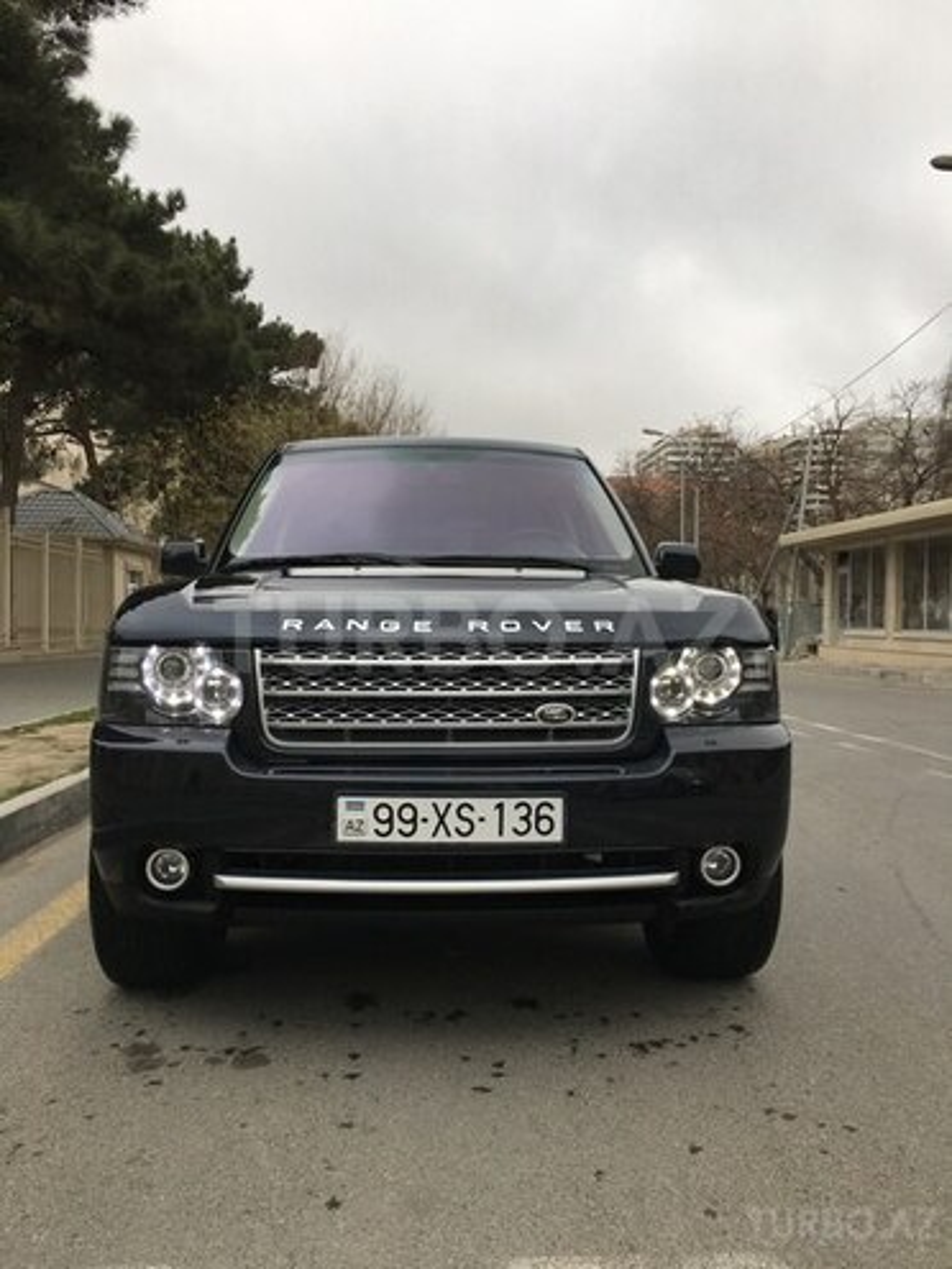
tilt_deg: -0.8
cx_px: 476
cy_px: 634
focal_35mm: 29
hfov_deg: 48.2
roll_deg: -1.0
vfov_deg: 61.7
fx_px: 1063
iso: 25
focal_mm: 4.15
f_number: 2.2
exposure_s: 1/100
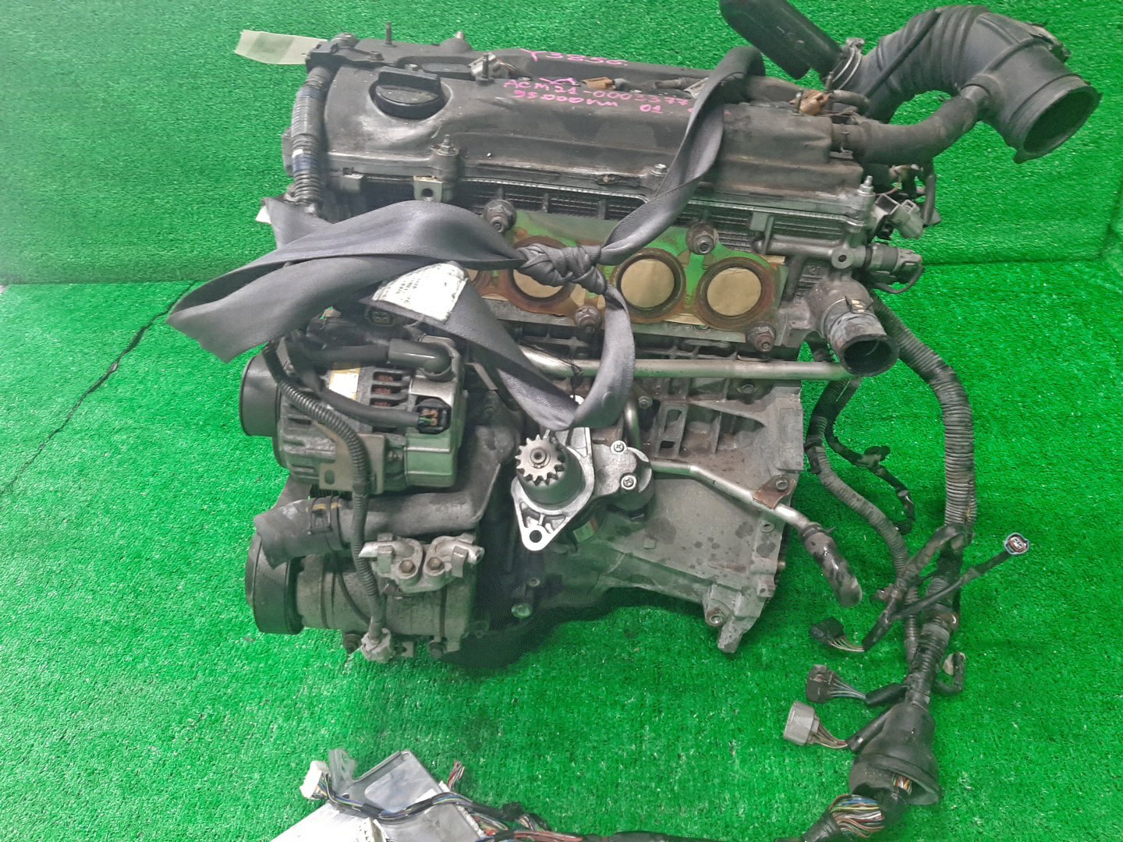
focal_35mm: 26
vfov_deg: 53.1
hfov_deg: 67.3
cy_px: 421
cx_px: 562
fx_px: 843
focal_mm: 3.93
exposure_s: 1/50
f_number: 1.7
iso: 181
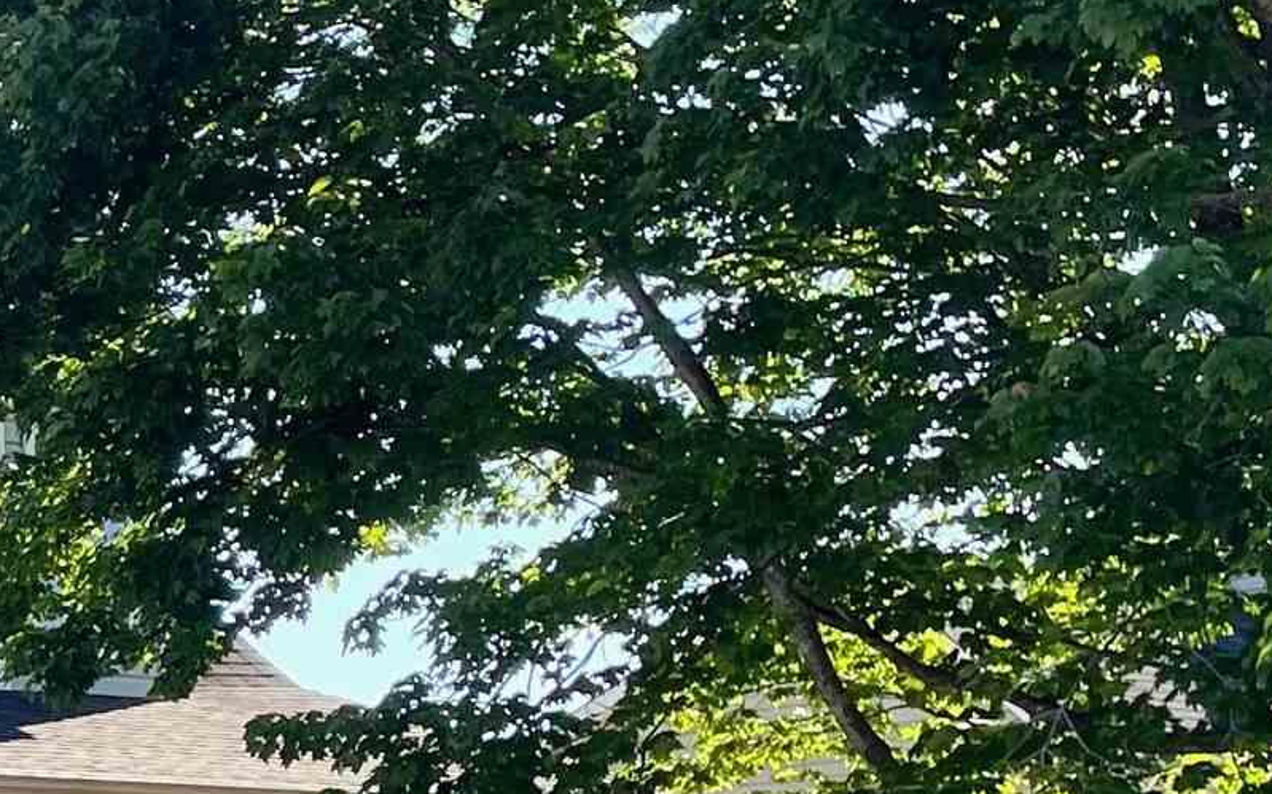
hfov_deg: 17.6
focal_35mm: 106
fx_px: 3674
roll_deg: +1.4
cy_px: 1039
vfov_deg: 12.0
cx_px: -643
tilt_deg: +2.7
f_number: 1.6
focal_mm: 4.2
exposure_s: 1/1208
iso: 32
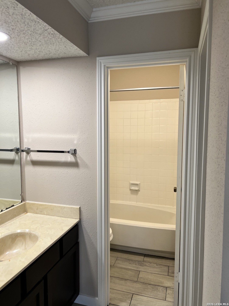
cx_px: 114
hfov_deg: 53.1
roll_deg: -0.1
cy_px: 153
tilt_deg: -4.7
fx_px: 229
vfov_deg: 67.3
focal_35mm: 26
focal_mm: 5.7
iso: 80
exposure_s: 1/60
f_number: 1.5
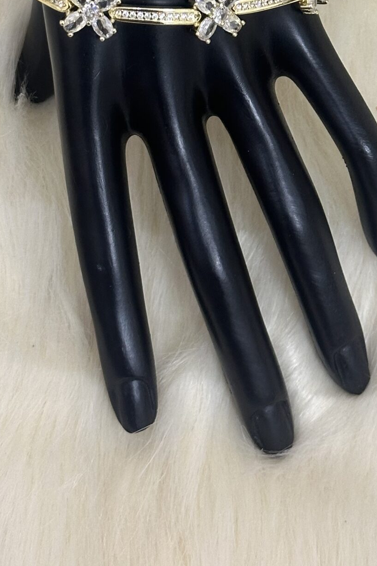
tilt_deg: -58.8
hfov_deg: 13.1
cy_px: -21
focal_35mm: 104
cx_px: 295
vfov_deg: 19.0
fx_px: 1634
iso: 200
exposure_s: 1/60
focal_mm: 6.86
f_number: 1.78
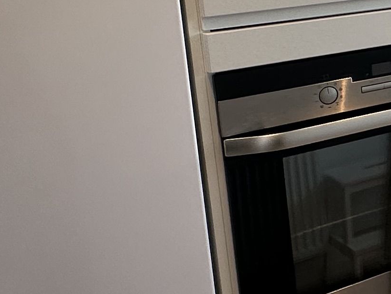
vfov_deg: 20.6
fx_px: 780
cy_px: -7
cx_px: 702
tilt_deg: -5.6
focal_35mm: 69
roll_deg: +2.6
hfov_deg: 20.2
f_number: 2.2
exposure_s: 1/107
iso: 40
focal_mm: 2.22
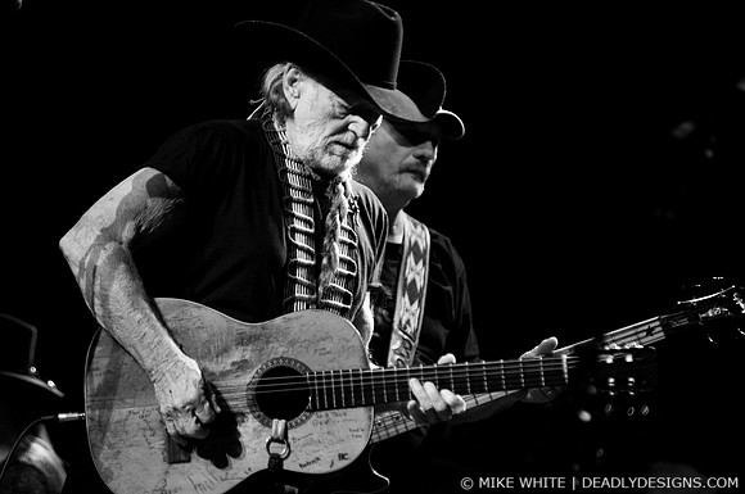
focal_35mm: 300
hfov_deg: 6.9
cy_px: 247
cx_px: 372
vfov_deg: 4.6
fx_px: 6200
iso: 800
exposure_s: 1/320
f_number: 3.2
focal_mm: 200
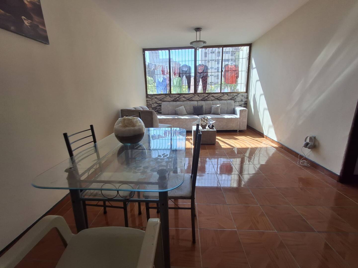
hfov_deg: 94.5
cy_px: 134
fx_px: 165
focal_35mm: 16
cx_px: 179
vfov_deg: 78.1
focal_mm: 1.64
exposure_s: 1/193
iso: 40
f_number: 2.2
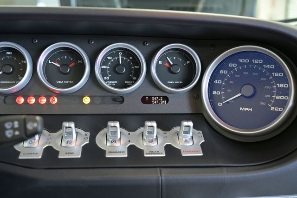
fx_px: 313
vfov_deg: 35.0
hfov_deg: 50.7
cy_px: 99
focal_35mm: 38
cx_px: 148
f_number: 4.5
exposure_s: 1/50
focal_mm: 38
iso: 1250
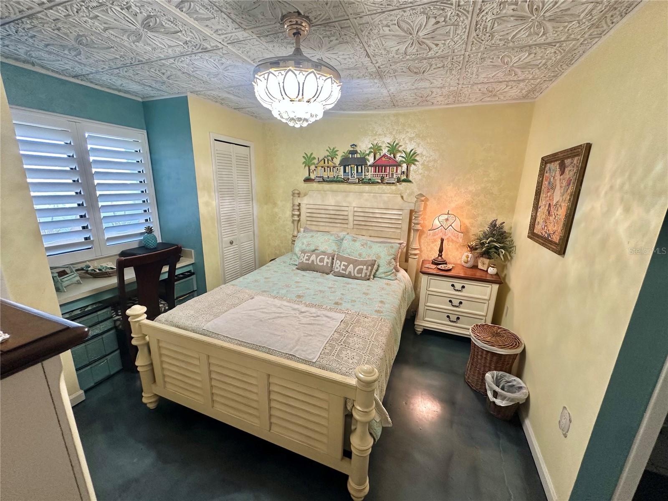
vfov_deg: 85.7
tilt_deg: -14.8
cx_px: 334
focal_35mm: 14
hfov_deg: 102.1
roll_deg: -1.7
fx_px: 270
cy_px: 250
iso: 160
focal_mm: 2.22
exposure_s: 1/60
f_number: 2.2
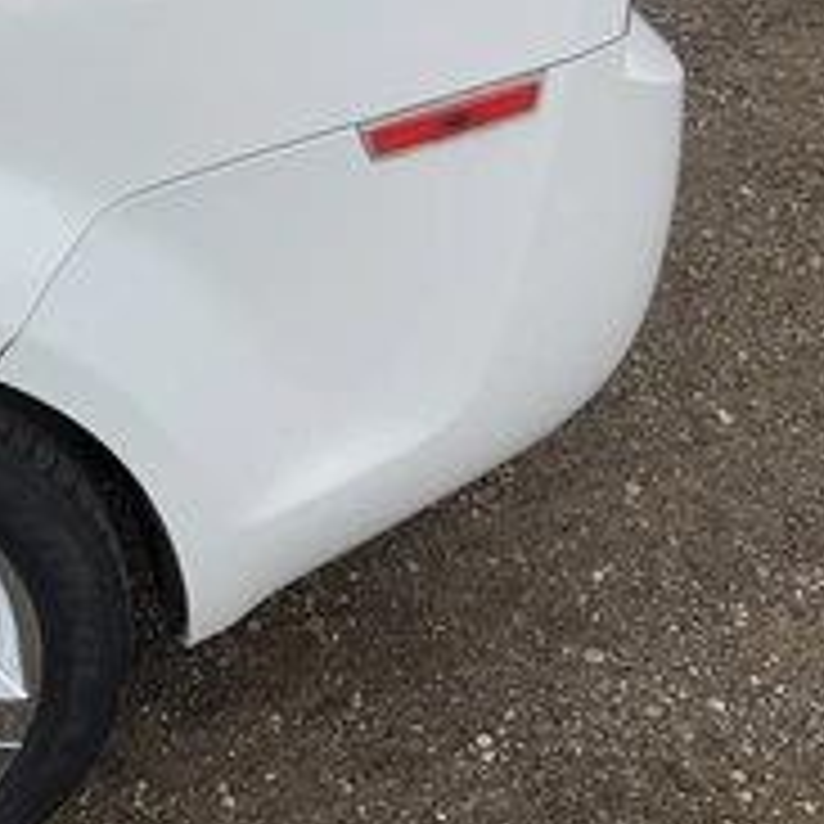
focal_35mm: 56
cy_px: 203
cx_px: 23
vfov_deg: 30.0
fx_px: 1508
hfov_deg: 28.8
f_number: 1.8
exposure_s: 1/1577
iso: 25
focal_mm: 3
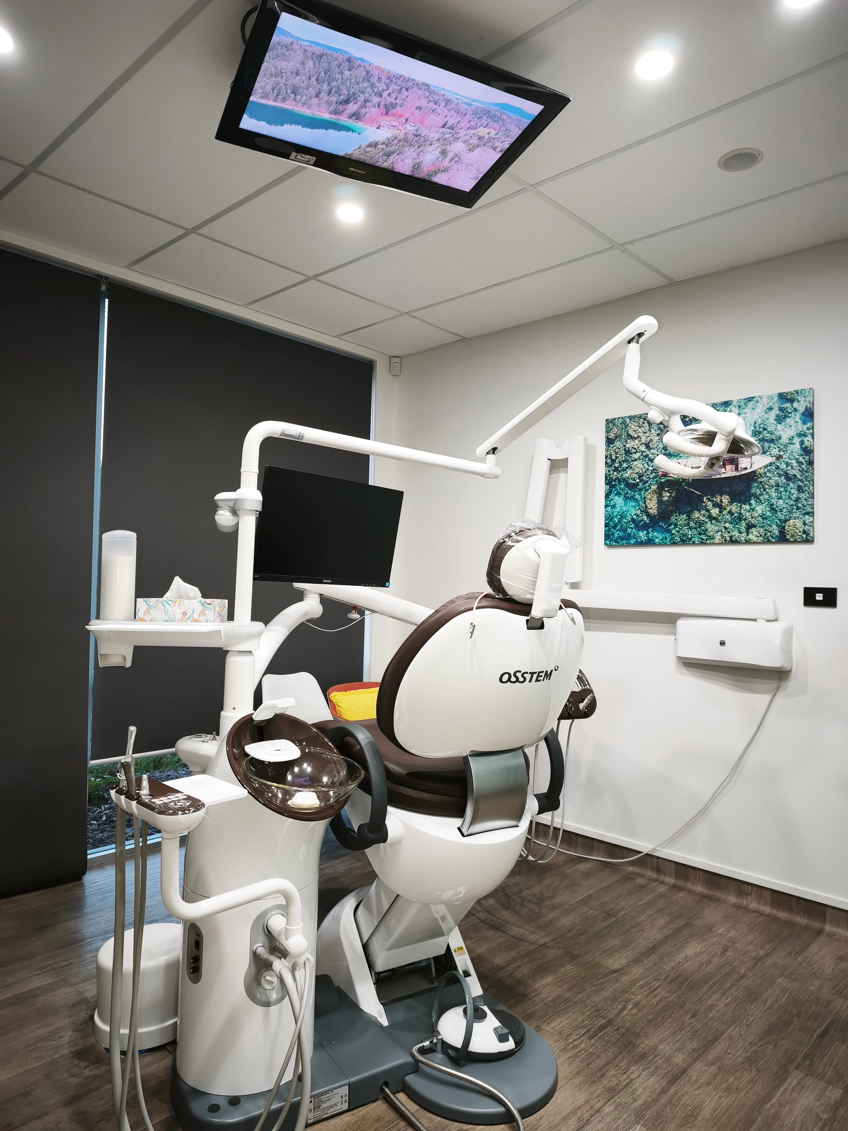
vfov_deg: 73.9
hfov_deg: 58.9
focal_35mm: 23
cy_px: 566
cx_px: 424
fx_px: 751
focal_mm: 6.45
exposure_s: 1/100
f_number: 1.62
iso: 320
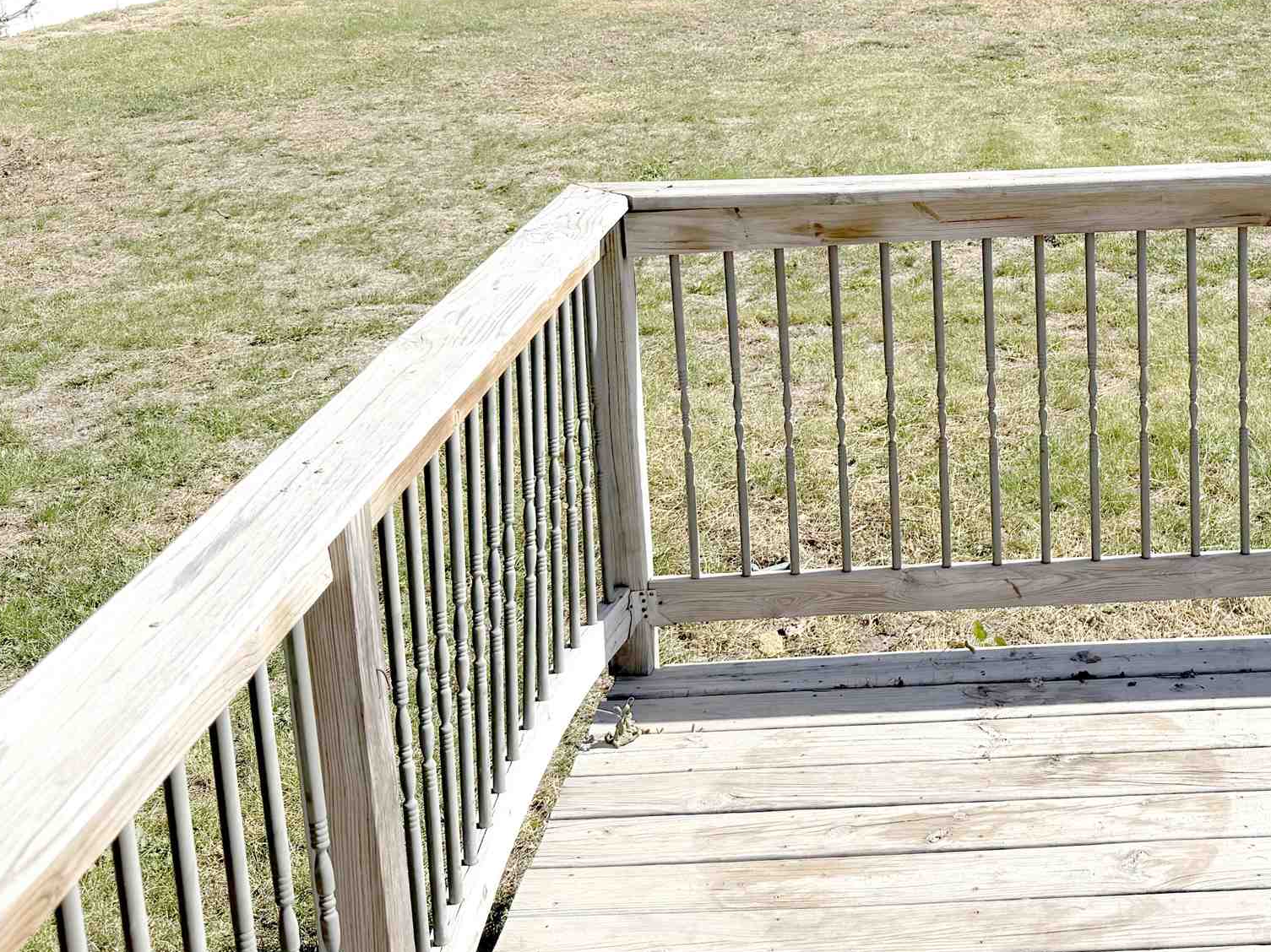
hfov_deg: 37.2
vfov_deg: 29.2
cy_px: 233
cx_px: 1061
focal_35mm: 49
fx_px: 1799
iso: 80
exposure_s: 1/4405
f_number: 1.78
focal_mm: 6.76
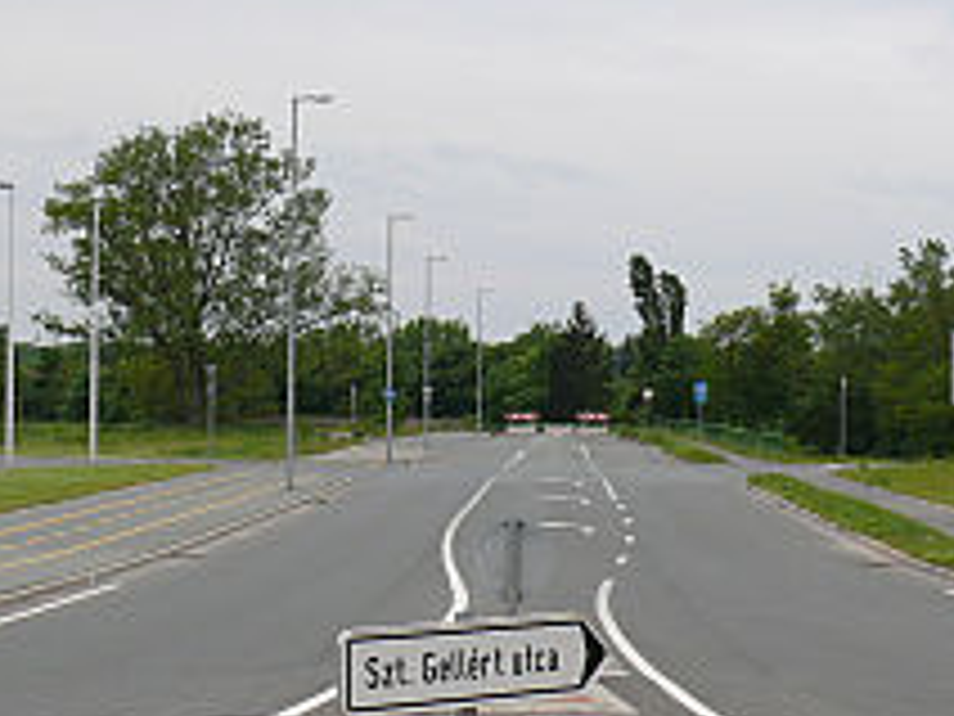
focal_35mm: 100
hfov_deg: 19.6
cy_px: 302
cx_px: 572
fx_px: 2756
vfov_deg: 14.8
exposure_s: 1/250
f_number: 4
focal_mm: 8.8
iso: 100
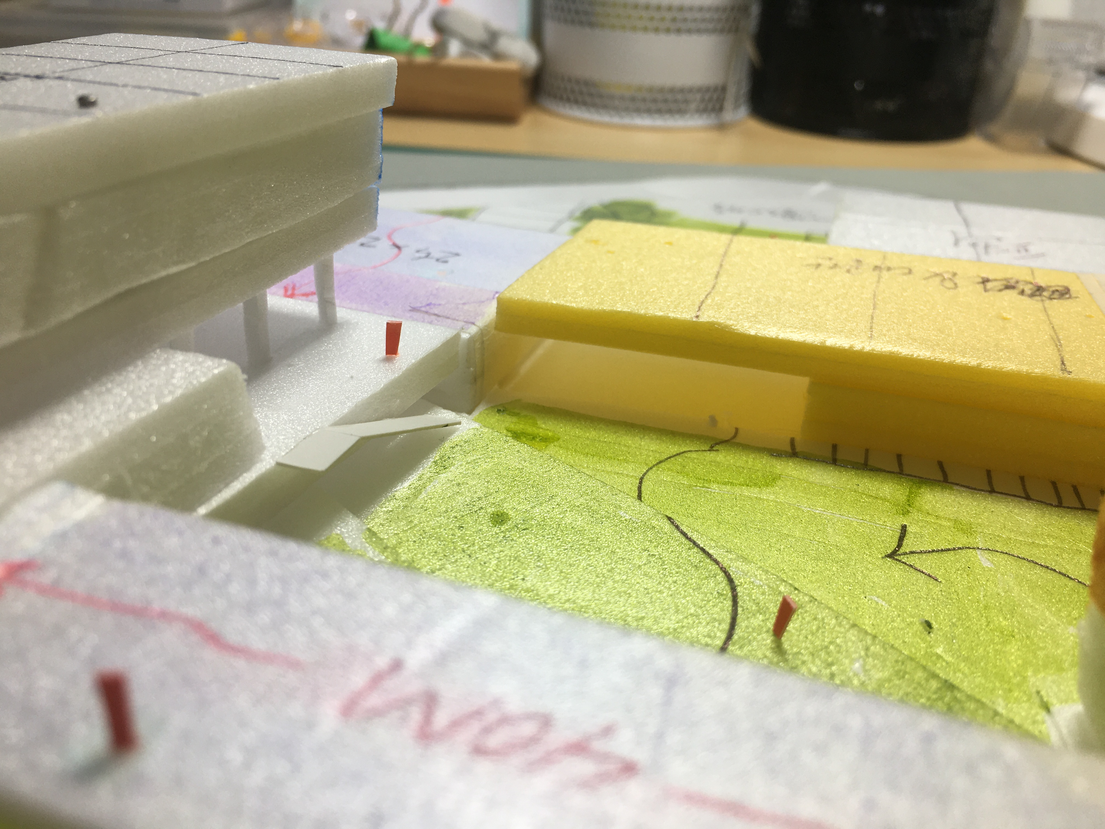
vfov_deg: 48.2
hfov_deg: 61.7
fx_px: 926
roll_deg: -2.3
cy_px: 414
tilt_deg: -28.7
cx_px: 552
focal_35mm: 29
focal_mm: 4.15
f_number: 2.2
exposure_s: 1/50
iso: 25
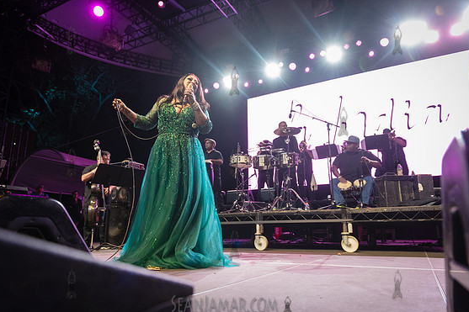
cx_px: 234
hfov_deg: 71.5
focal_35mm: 25
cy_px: 162
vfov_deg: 51.2
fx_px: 326
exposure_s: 1/400
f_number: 4
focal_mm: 24
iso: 2500
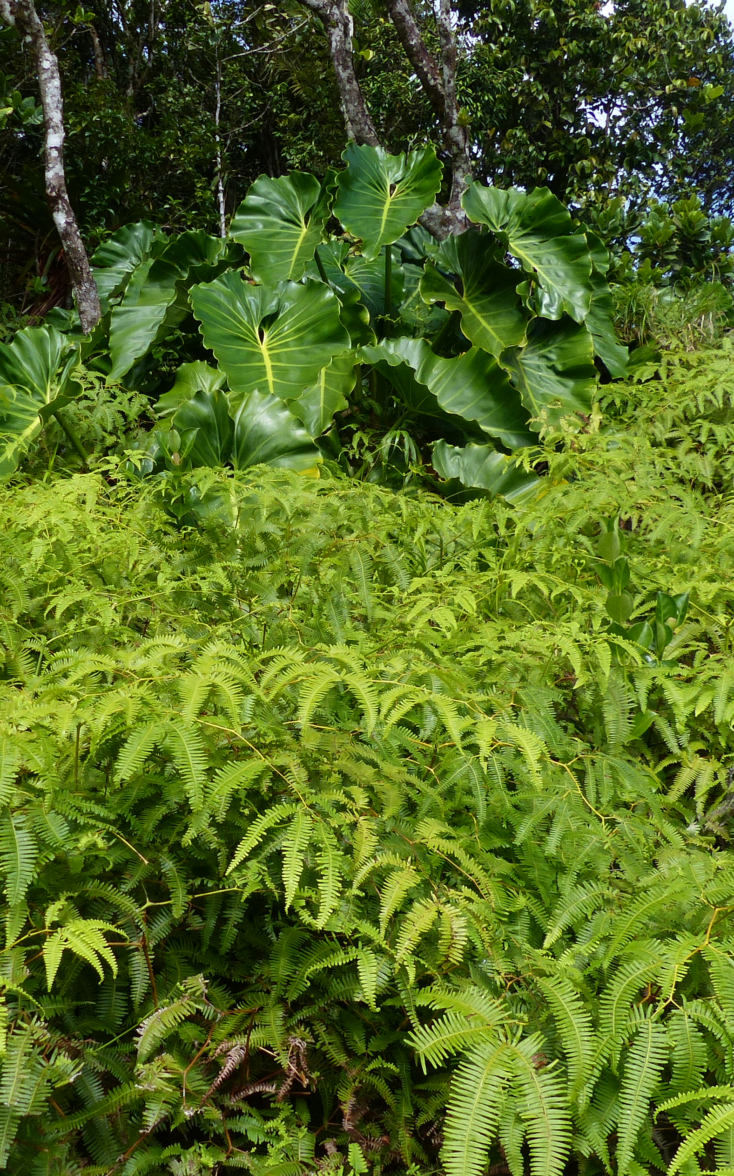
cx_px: 238
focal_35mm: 42
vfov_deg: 47.2
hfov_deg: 30.3
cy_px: 617
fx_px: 1345
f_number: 4
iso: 100
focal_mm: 4.5
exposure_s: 1/500
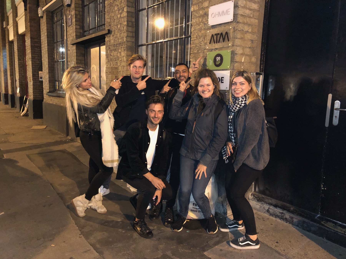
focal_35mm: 28
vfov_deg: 49.7
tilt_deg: -8.1
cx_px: 173
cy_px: 130
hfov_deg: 63.4
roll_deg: -2.1
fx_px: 280
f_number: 1.8
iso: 320
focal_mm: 4
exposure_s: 1/4
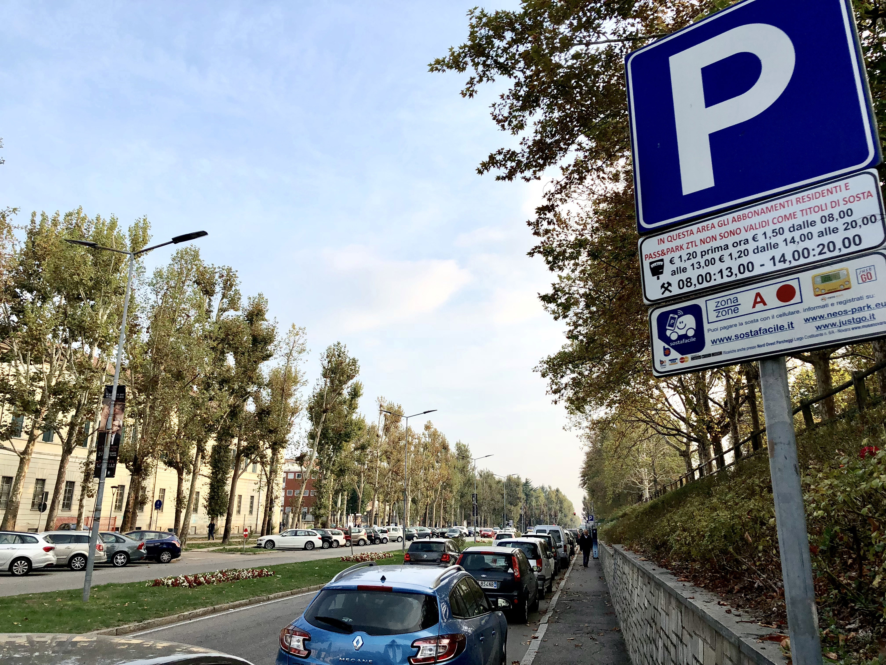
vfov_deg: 48.2
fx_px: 742
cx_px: 443
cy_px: 332
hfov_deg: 61.7
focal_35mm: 29
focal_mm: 3.99
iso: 20
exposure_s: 1/906
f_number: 1.8
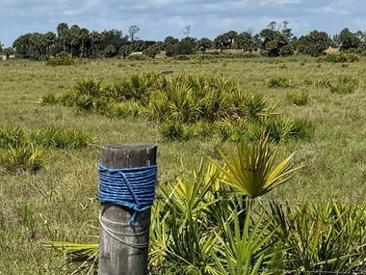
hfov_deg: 16.4
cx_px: -291
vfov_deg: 14.4
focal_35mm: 101
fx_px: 1068
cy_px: 276
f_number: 1.78
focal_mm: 6.76
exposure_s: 1/6173
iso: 80
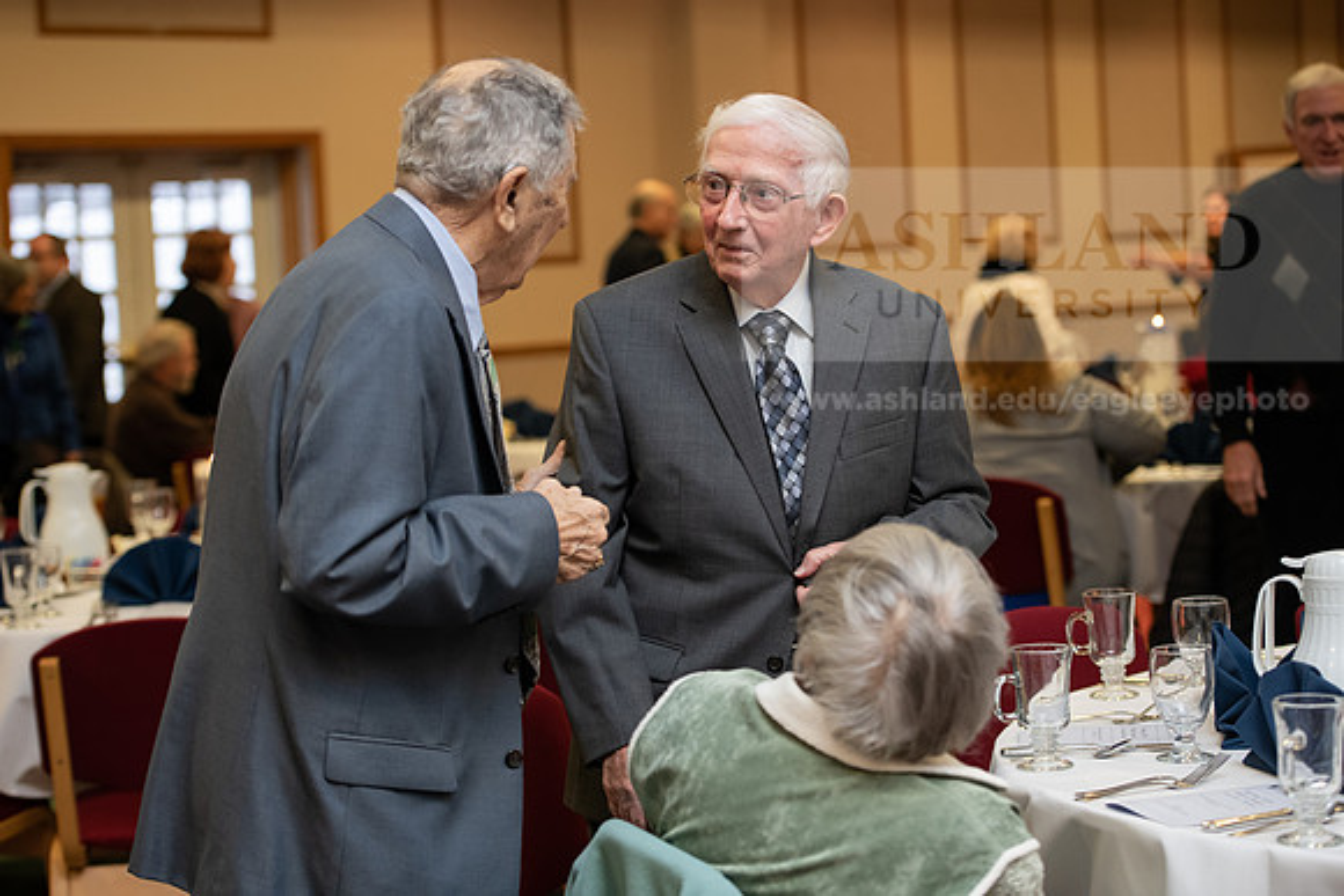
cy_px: 448
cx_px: 672
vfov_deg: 19.5
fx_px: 2614
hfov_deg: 28.8
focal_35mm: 70
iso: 1250
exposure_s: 1/200
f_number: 3.5
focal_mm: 70
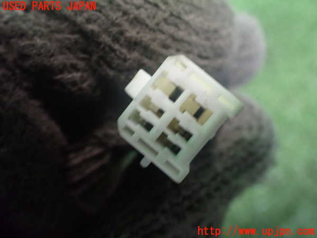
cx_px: 158
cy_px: 119
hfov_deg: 60.0
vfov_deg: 46.8
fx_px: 275
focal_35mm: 30
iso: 800
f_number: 2.3
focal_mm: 5.4
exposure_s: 1/40
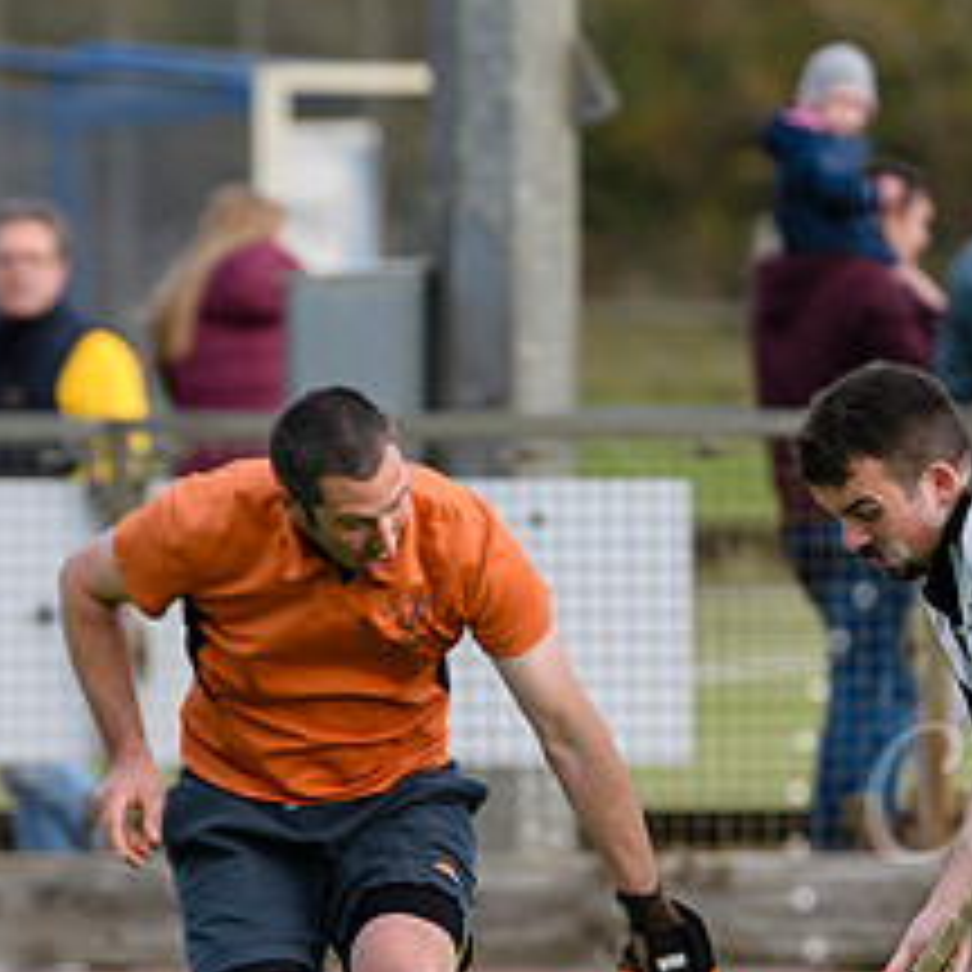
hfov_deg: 1.9
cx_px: 833
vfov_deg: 1.9
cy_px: 800
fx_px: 29735
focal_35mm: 936
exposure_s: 1/2000
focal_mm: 200
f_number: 4
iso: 560
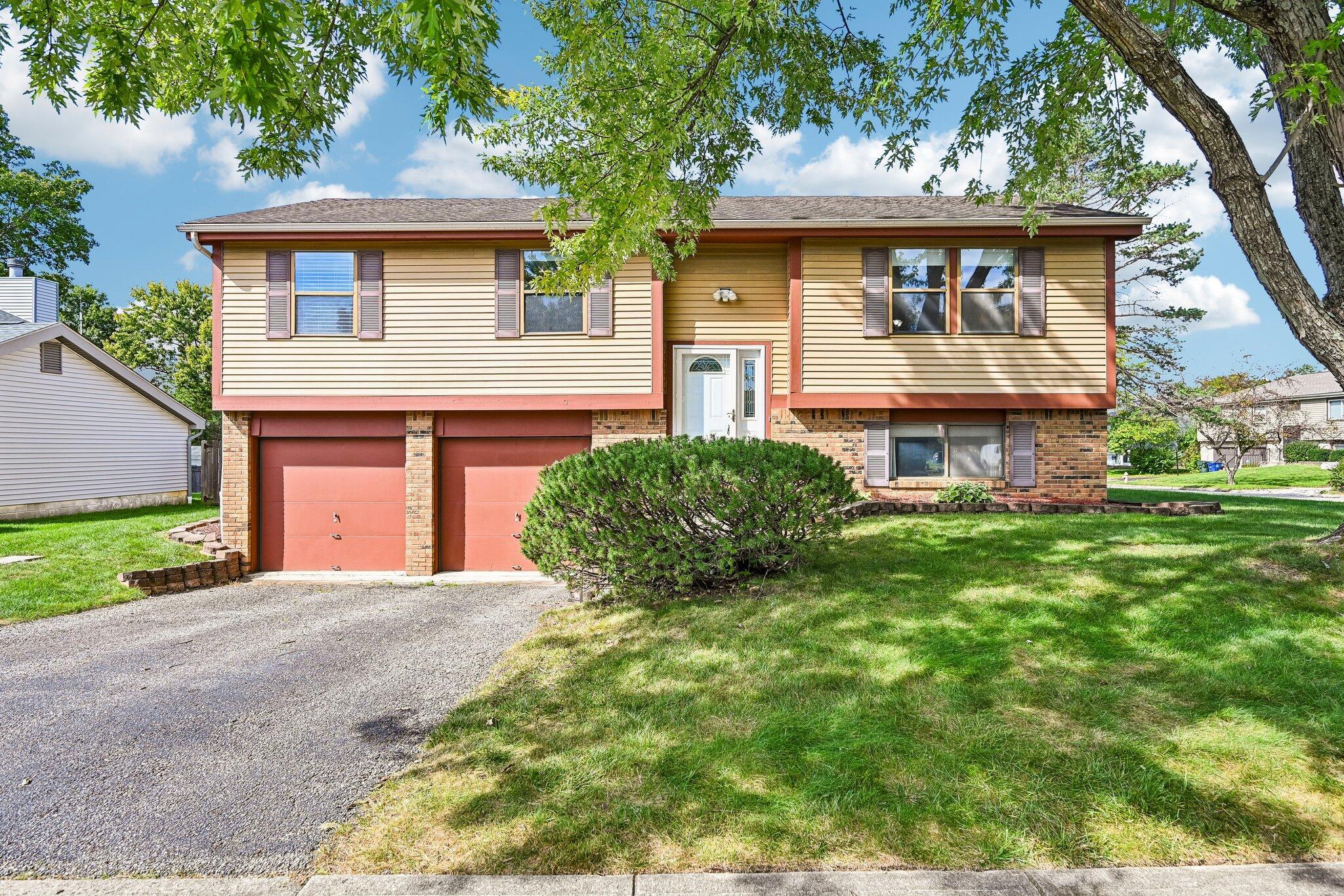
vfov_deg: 63.2
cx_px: 672
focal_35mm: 20
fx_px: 728
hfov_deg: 85.4
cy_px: 448
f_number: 4.8
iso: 400
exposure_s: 1/750
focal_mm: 19.5
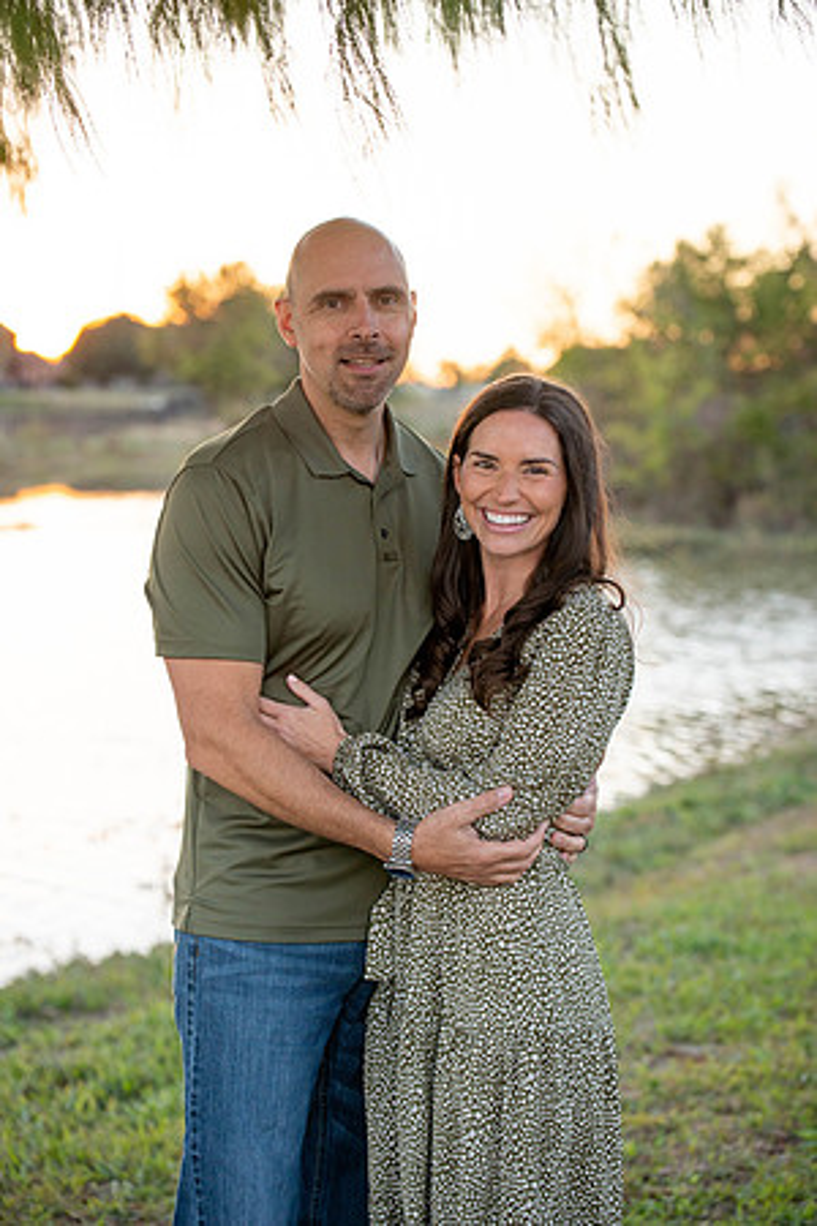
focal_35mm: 70
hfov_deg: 19.5
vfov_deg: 28.8
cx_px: 408
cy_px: 613
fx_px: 2383
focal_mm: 70
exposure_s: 1/500
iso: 500
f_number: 3.2
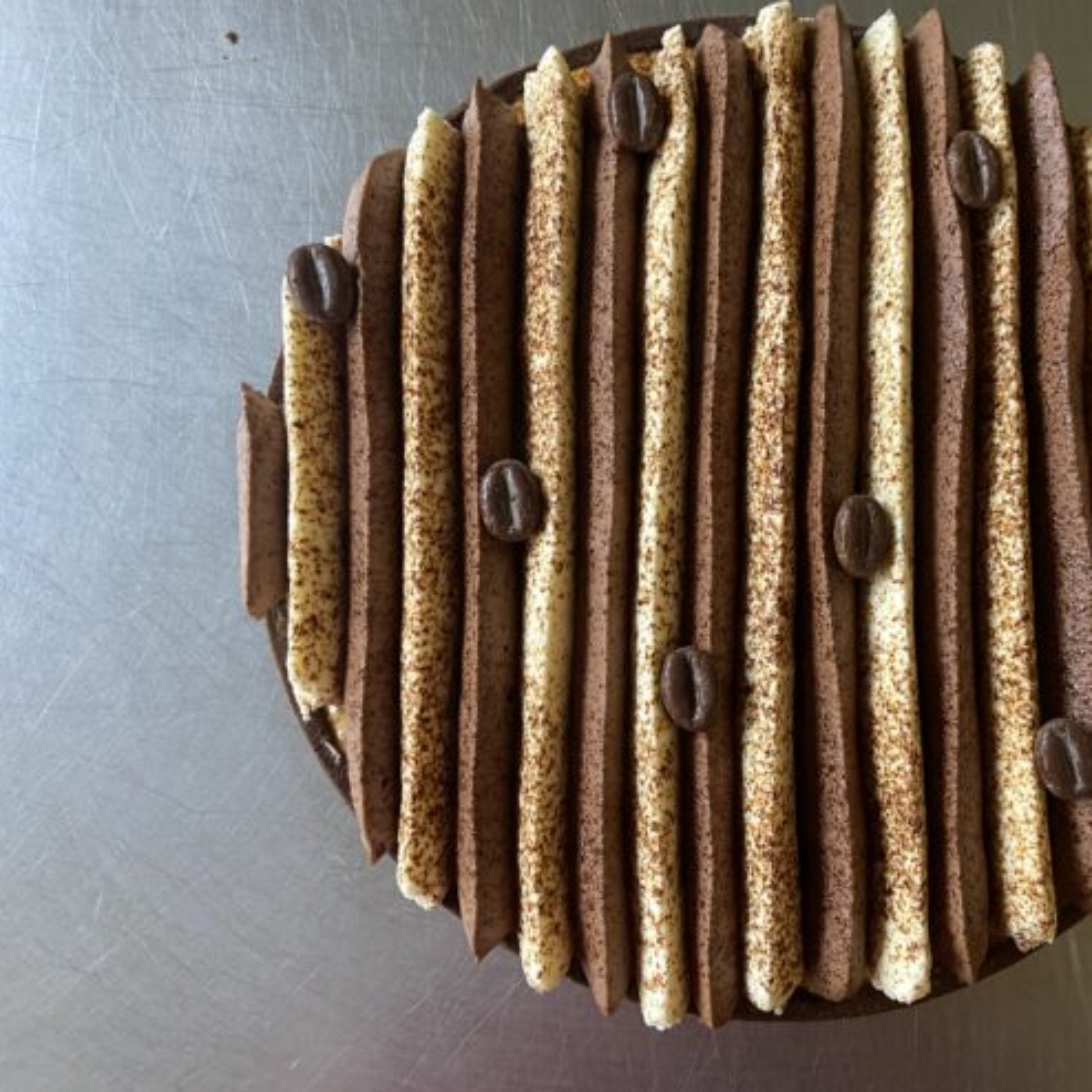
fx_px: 1106
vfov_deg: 52.5
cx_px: 704
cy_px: 544
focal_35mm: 31
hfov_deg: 51.8
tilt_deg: -85.2
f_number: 1.8
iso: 250
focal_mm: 4.25
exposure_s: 1/60
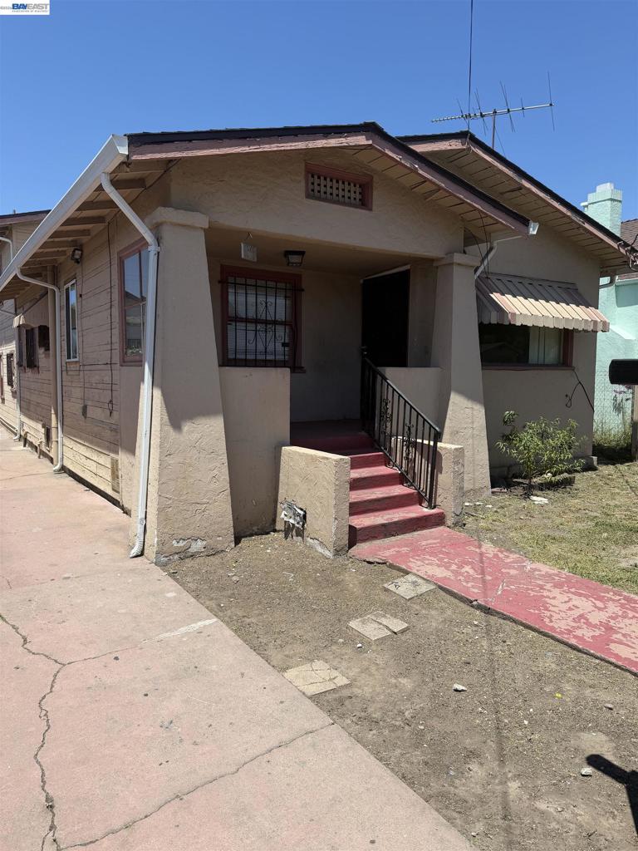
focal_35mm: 24
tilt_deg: -5.0
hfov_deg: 56.8
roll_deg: -0.4
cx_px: 319
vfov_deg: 71.6
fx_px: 590
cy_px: 426
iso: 80
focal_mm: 6.76
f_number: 1.78
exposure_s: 1/4167
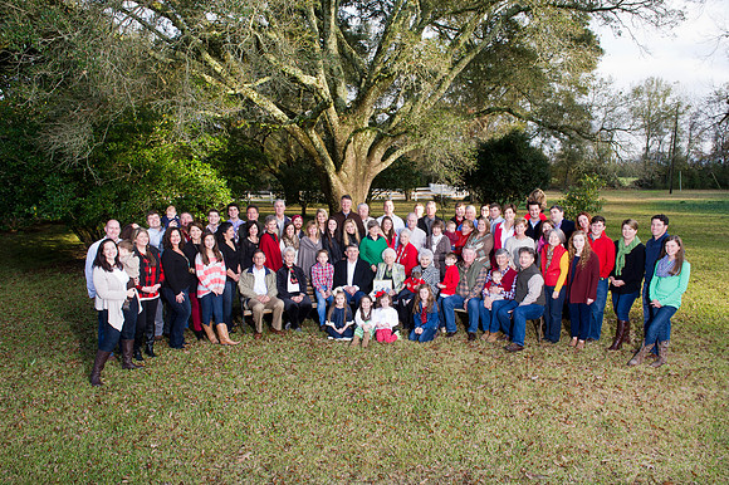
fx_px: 486
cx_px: 364
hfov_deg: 73.8
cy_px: 242
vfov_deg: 53.1
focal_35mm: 24
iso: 1000
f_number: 8
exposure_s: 1/250
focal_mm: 24
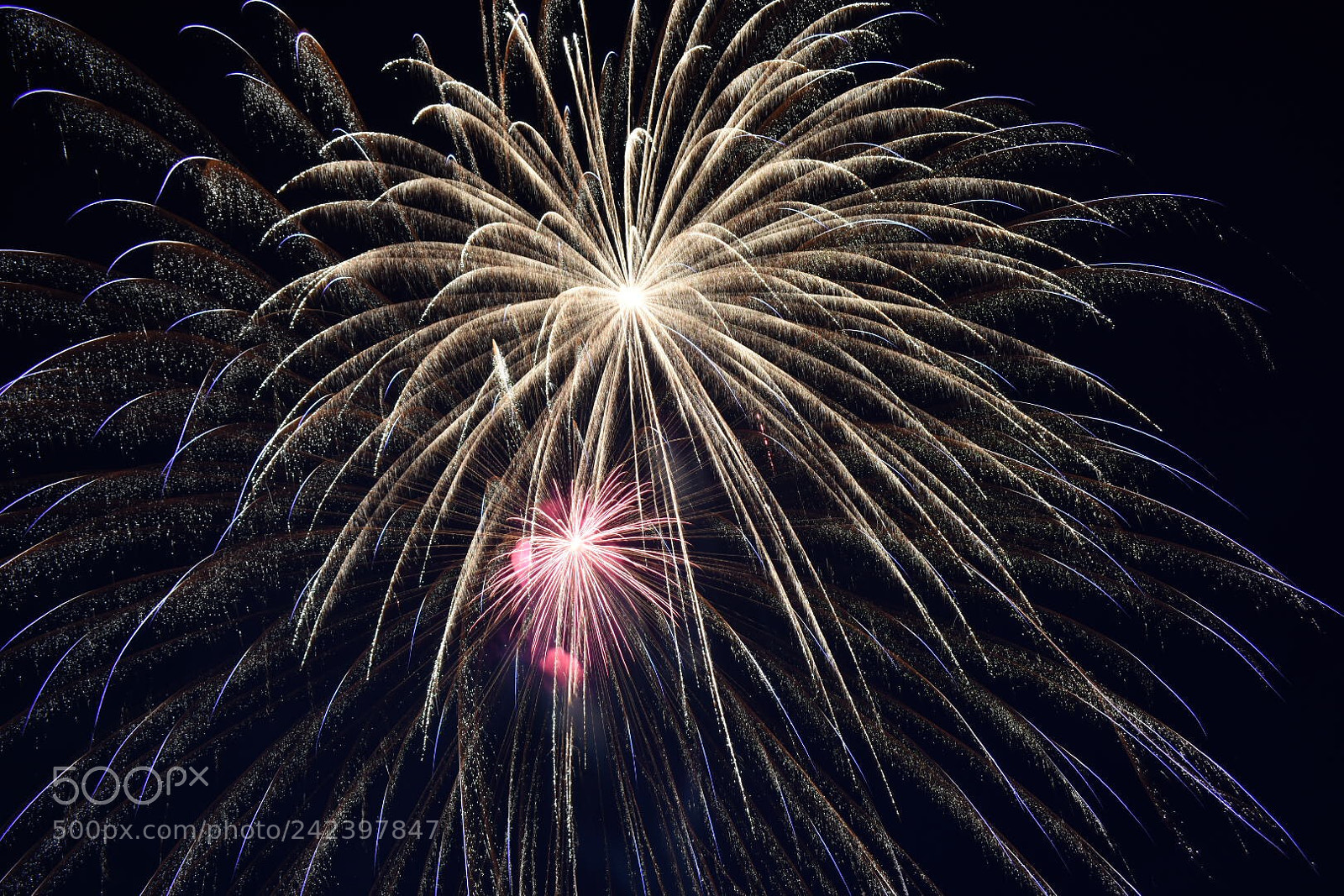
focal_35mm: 30
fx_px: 1120
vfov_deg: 43.6
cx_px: 672
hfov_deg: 61.9
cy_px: 448
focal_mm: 20
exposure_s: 8
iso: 100
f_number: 5
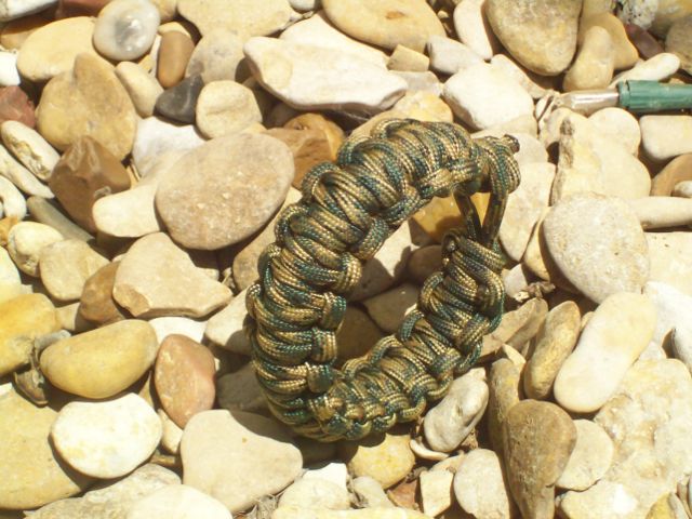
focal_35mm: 108
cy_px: 260
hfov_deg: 18.2
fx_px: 2159
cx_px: 346
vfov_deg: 13.7
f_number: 4.8
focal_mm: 18
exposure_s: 1/649
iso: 80
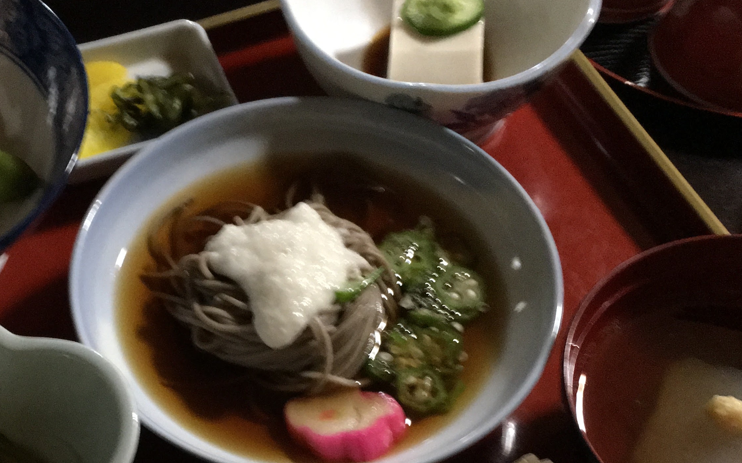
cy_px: 425
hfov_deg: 36.4
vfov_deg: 22.9
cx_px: 223
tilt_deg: -57.3
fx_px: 1112
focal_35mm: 55
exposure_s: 1/15
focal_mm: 4.15
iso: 320
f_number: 2.2
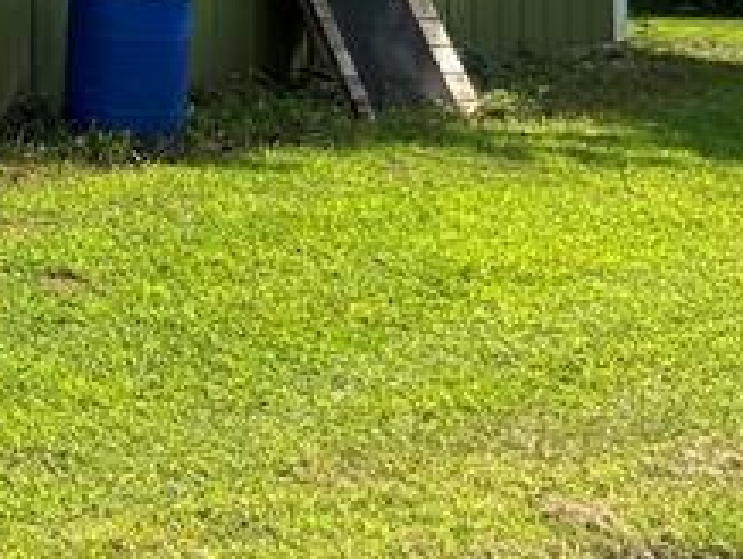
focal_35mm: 122
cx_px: -651
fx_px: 2622
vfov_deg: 12.0
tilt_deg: -1.4
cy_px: -72
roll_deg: +1.3
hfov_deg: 14.1
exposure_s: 1/2841
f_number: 1.5
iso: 50
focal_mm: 5.7
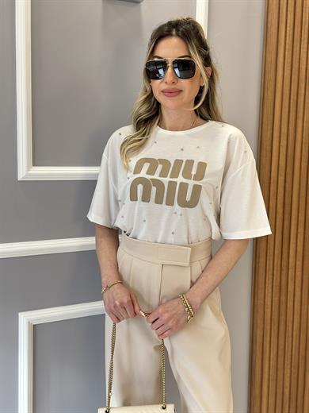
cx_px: 154
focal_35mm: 48
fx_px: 571
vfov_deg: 39.7
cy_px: 206
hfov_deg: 30.3
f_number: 1.78
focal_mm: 6.86
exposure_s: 1/132
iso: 125
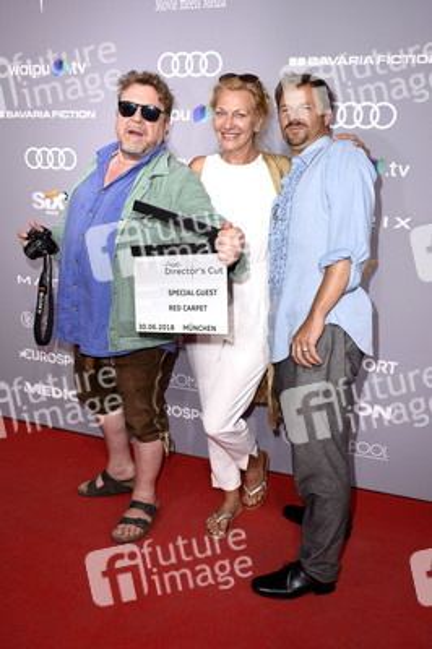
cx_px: 216
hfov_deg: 39.9
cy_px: 324
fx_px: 595
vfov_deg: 57.3
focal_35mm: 33
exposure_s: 1/160
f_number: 6.3
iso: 250
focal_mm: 22
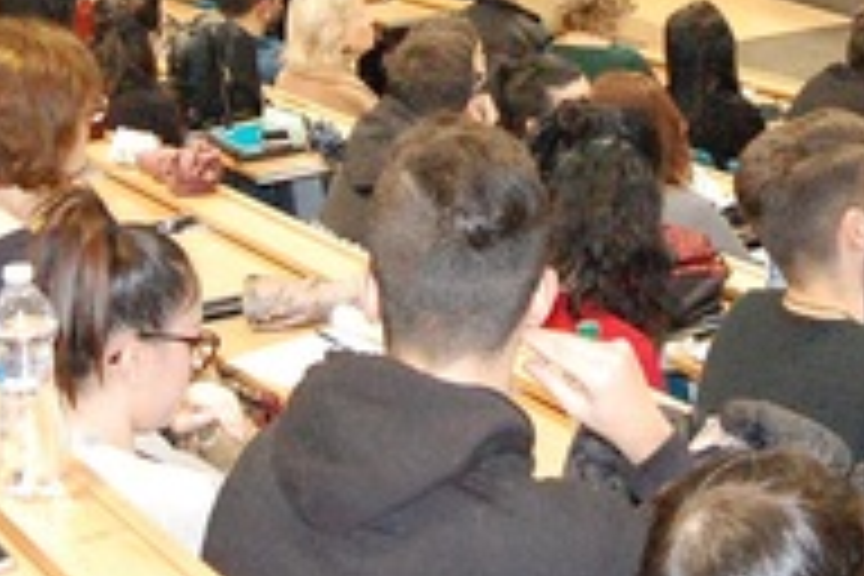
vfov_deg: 15.1
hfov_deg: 23.0
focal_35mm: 88
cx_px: 567
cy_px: -54
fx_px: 2112
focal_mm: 18
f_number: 5.6
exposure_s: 1/80
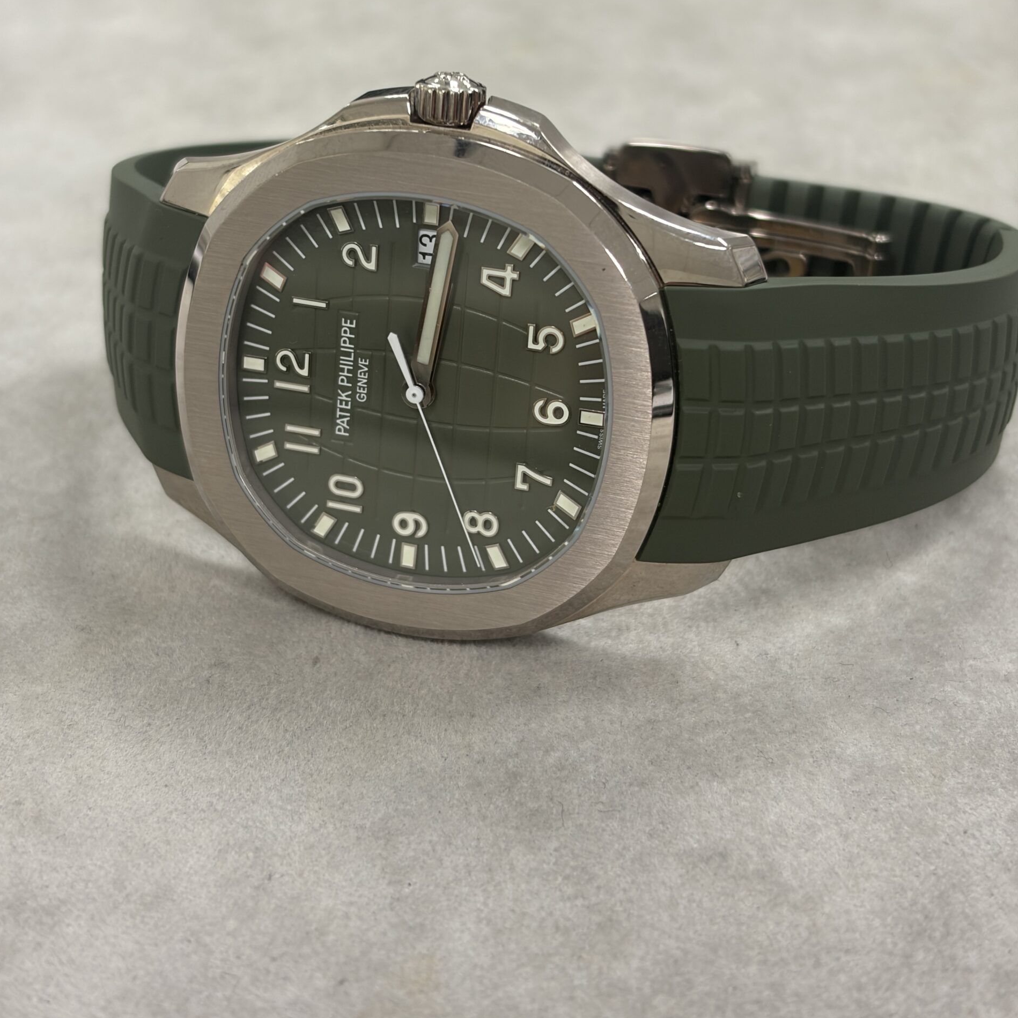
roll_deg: -0.4
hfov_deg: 27.7
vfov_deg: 27.6
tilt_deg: -30.4
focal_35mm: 62
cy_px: 354
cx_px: 504
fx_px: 2063
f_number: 1.6
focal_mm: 5.96
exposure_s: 1/50
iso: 80
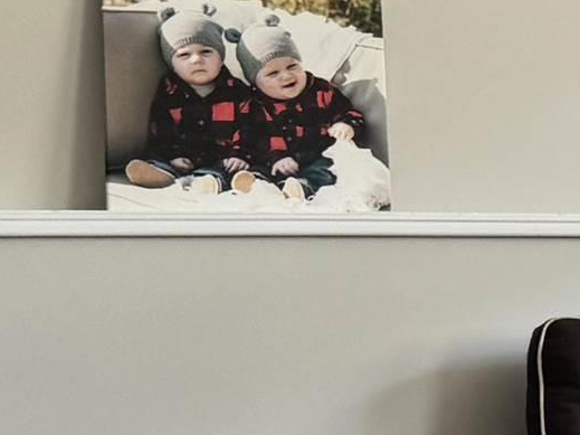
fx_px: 2379
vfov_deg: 10.4
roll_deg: +0.4
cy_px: 257
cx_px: 1150
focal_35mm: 142
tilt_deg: +2.2
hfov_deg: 12.3
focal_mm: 6.76
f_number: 1.78
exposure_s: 1/120
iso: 160
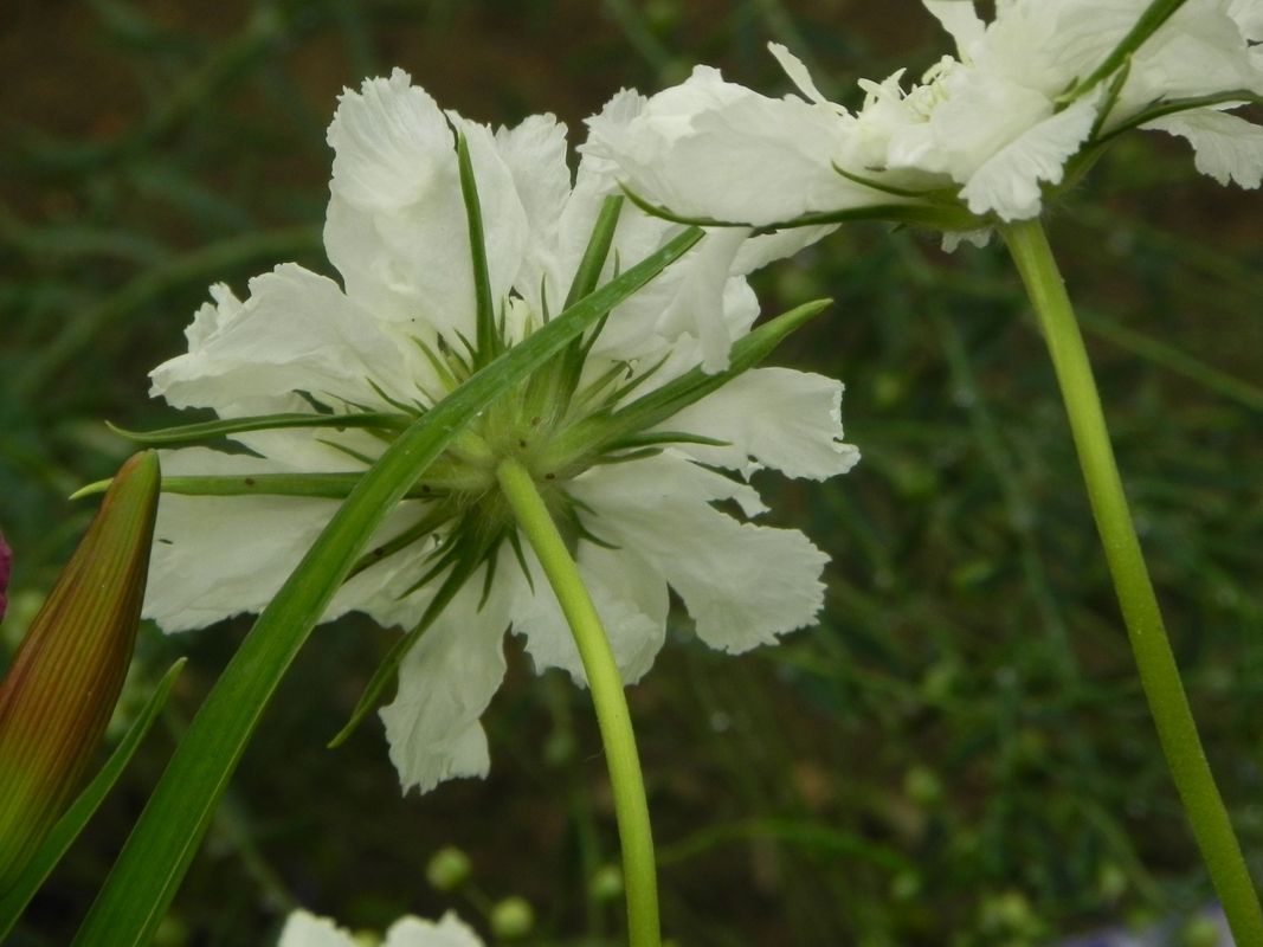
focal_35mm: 481
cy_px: 474
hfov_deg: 4.1
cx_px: 632
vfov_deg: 3.1
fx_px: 17548
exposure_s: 1/320
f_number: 8
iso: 160
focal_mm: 85.6
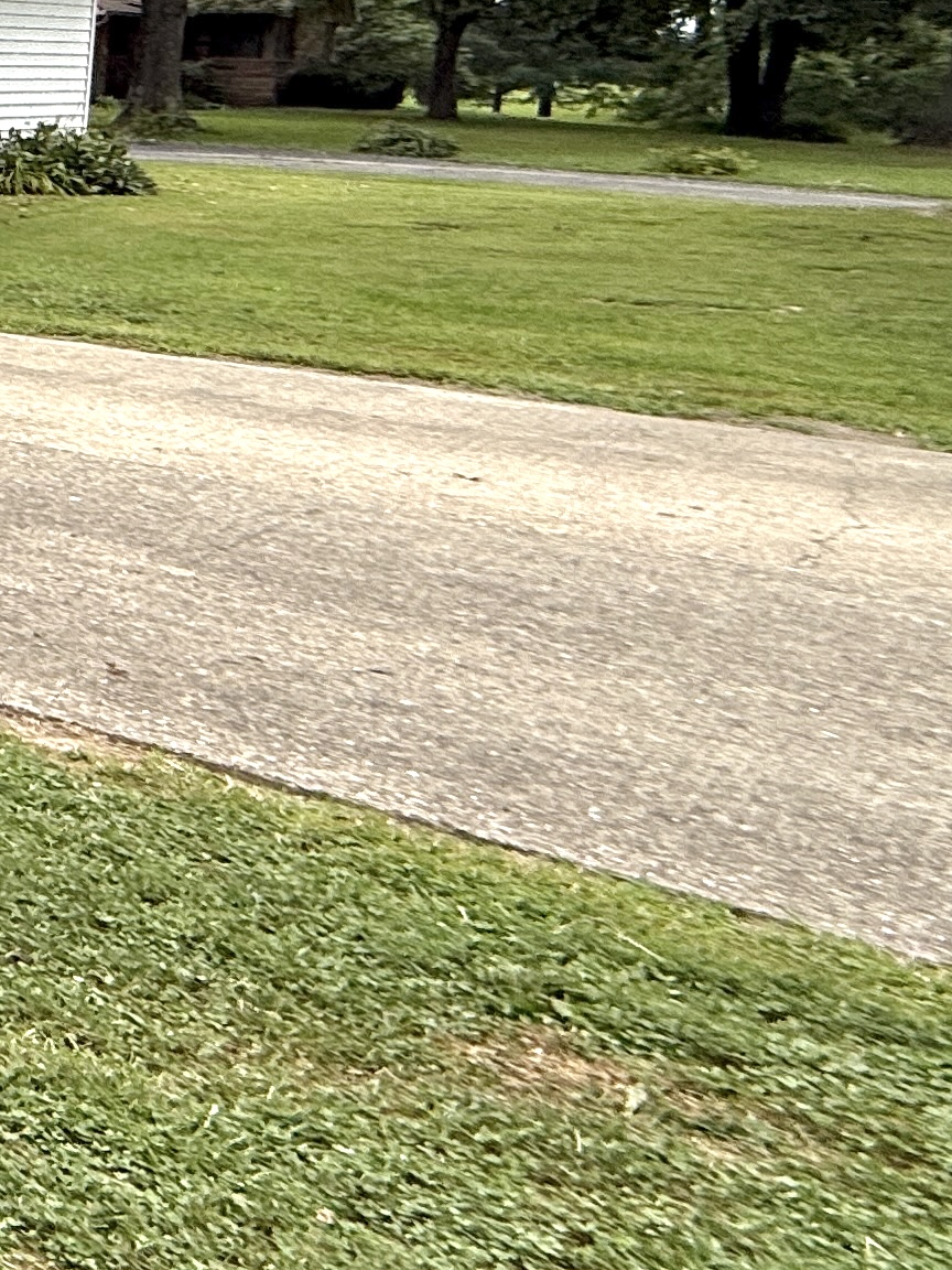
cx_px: -1181
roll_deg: +1.4
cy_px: 165
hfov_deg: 16.6
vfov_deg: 36.8
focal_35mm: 49
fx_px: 1797
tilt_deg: -1.9
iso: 50
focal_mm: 2.22
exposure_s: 1/1848
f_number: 2.2
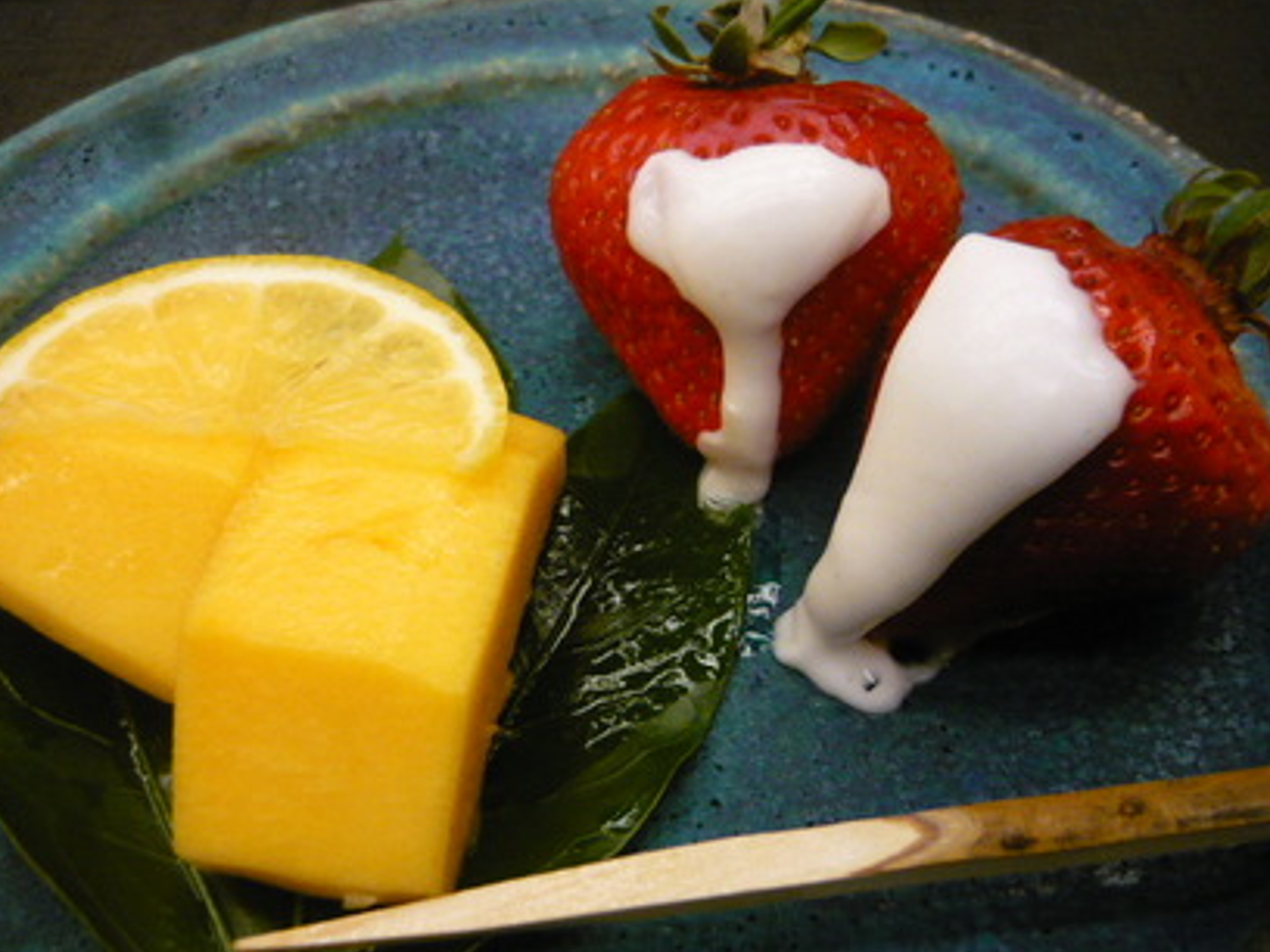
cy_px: 471
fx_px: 1247
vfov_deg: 41.8
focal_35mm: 34
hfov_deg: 54.0
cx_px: 632
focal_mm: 5.5
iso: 400
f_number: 2.8
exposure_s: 1/15
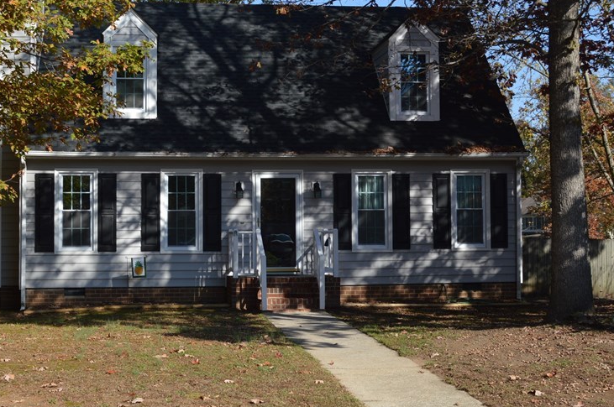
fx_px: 988
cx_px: 269
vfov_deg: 23.3
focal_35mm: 58
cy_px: 194
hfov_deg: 34.5
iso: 100
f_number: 7.1
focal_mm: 26
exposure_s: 1/200
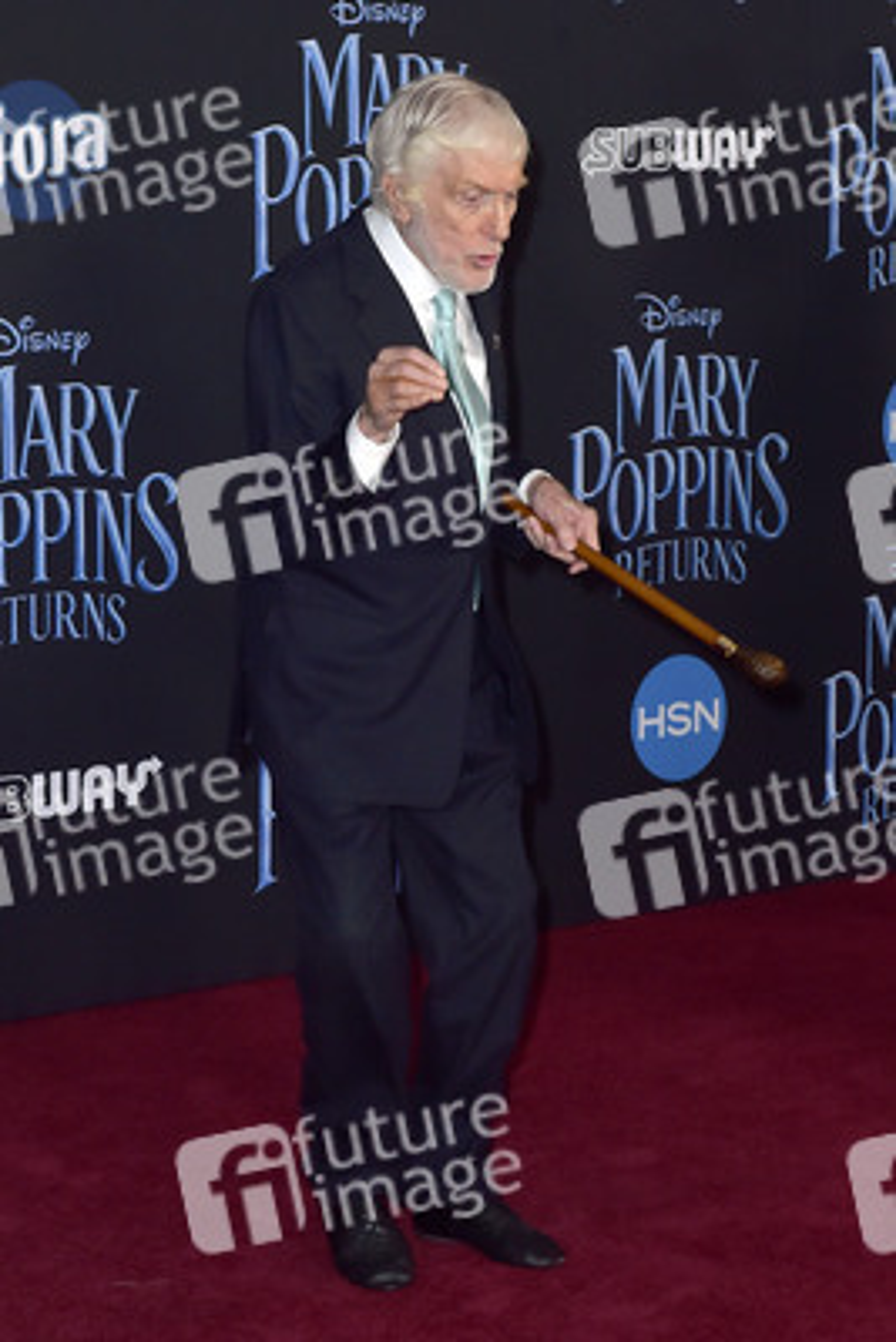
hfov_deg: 20.6
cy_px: 671
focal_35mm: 66
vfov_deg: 30.5
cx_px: 448
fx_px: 2462
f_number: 6.3
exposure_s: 1/250
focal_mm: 66
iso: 400
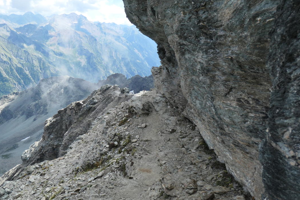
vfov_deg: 38.8
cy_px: 116
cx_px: 119
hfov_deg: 55.4
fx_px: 283
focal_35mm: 34
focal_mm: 8.8
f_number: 3.5
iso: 200
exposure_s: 1/1000
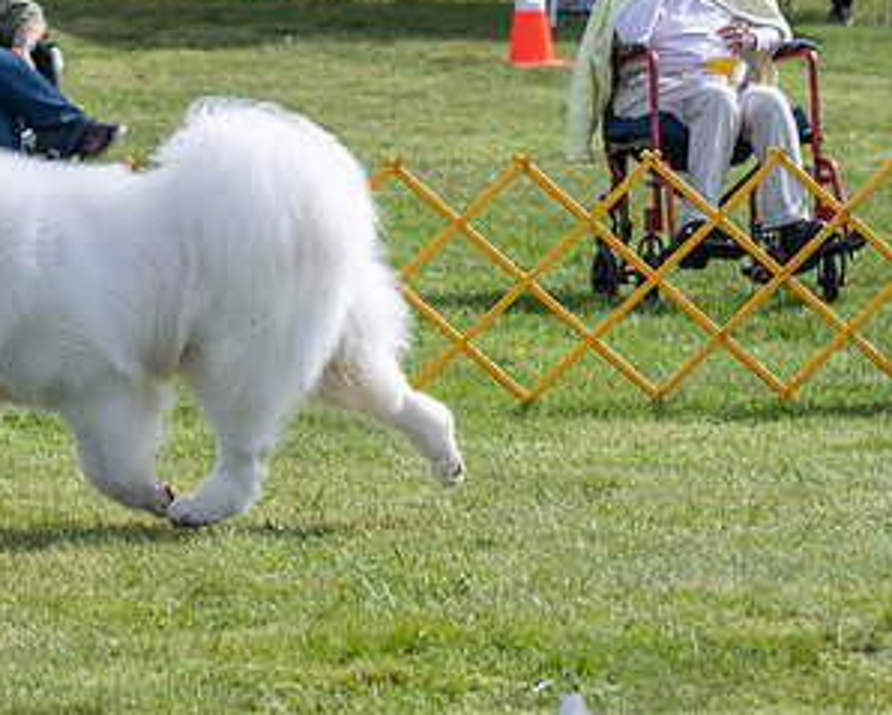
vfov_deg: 5.2
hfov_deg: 6.5
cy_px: -9
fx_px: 7796
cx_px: 54
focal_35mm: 295
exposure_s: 1/1250
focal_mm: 123
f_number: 5.6
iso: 250
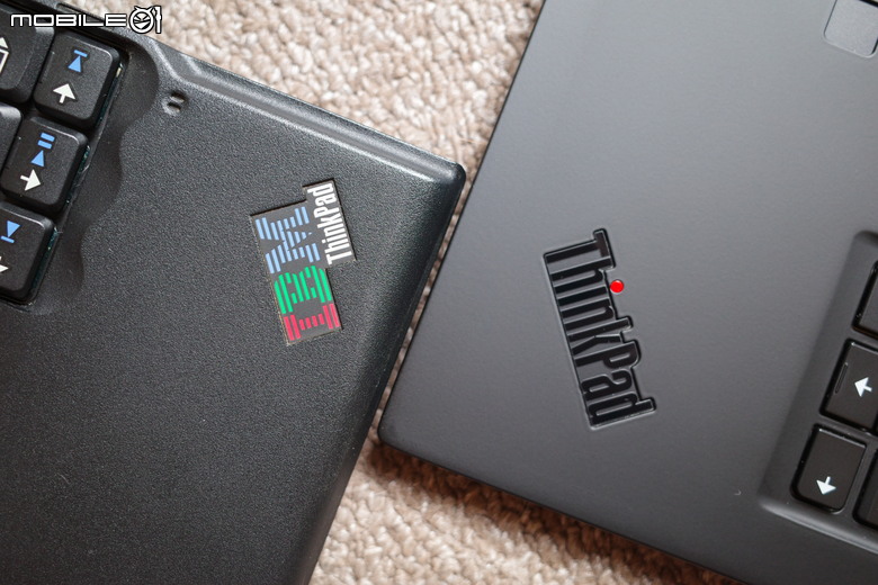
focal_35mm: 28
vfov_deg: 46.4
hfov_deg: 65.5
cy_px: 292
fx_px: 683
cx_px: 439
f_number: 2.8
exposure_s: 1/125
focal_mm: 18.3
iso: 800
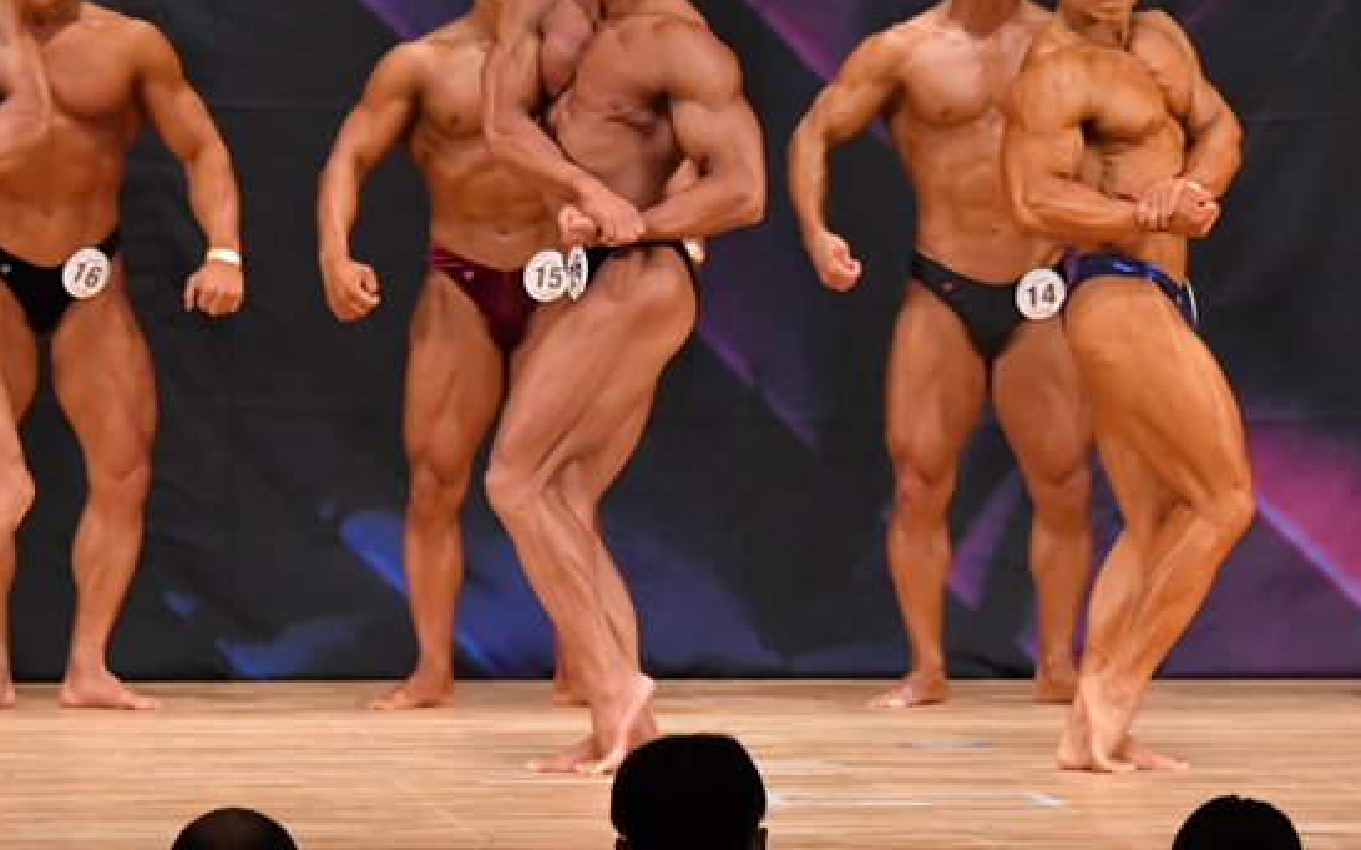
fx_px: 12868
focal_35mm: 347
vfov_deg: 3.8
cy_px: 277
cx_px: 502
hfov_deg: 6.1
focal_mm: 160
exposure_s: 1/400
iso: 5600
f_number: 5.6
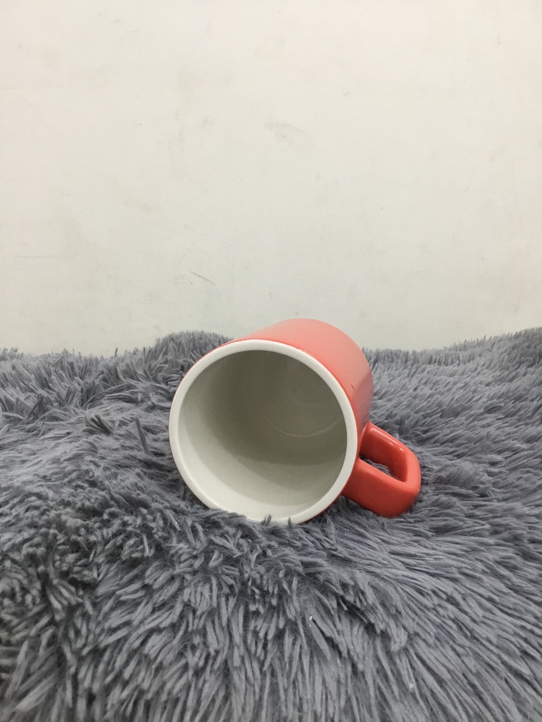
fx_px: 647
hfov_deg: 45.4
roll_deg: +0.8
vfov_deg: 58.4
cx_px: 271
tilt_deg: -10.4
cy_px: 361
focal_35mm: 31
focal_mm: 3.3
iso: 125
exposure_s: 1/33
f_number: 2.4
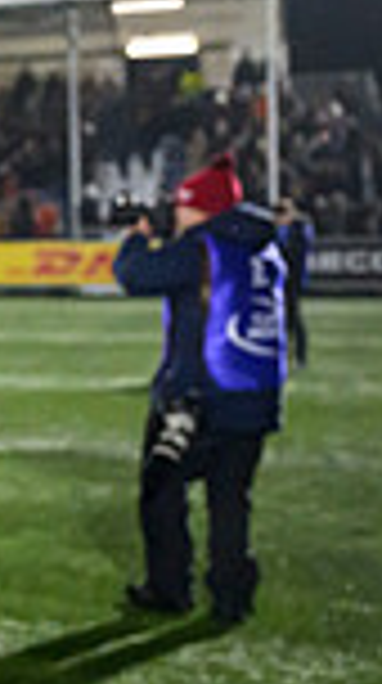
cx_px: -706
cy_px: 268
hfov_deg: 9.9
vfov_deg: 22.2
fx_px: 1736
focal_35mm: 96
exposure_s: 1/3200
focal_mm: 24
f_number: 3.2
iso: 8000
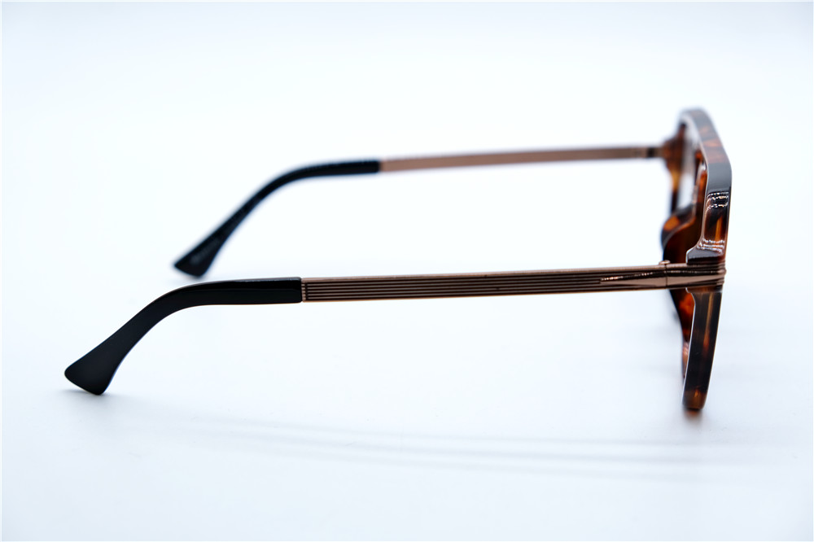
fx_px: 1786
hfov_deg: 25.7
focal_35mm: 79
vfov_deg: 17.3
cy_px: 271
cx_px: 407
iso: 160
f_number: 5.6
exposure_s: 1/150
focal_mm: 52.7
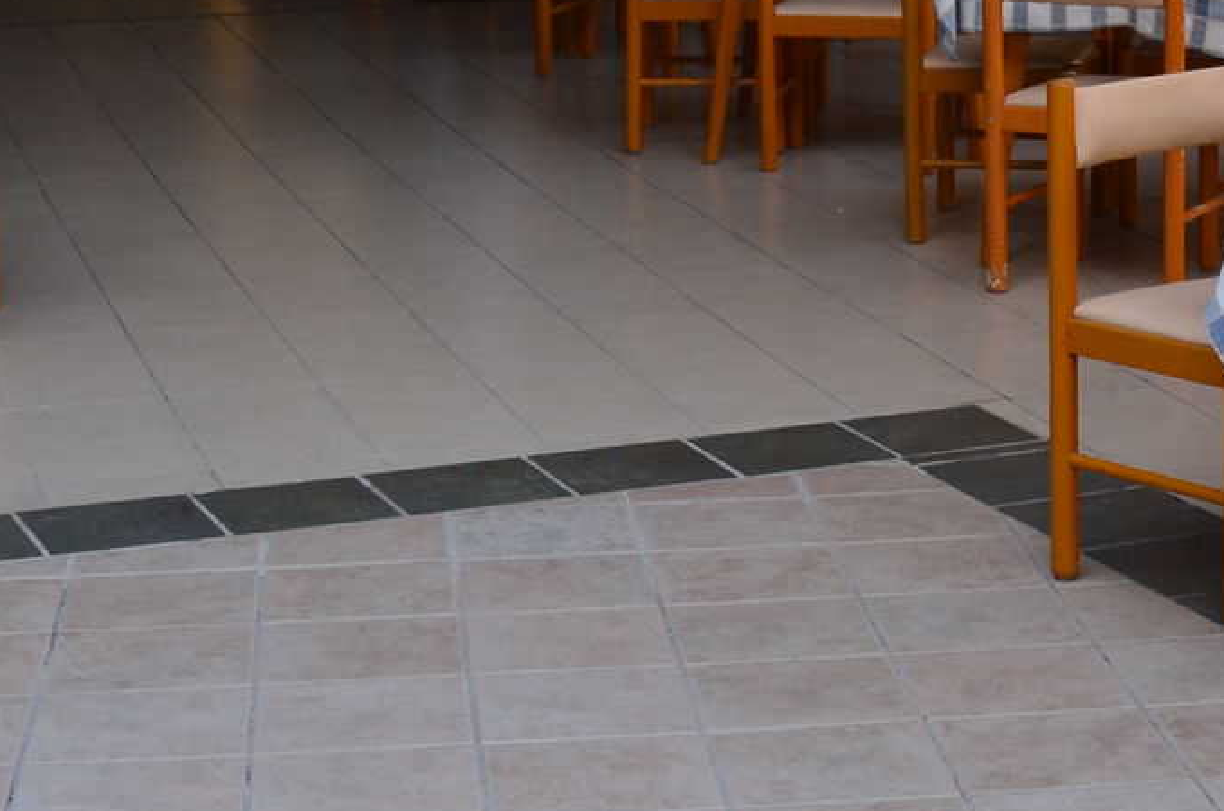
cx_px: 831
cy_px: -186
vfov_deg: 13.5
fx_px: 3326
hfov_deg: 20.8
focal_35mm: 98
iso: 360
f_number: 10
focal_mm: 18
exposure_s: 1/60
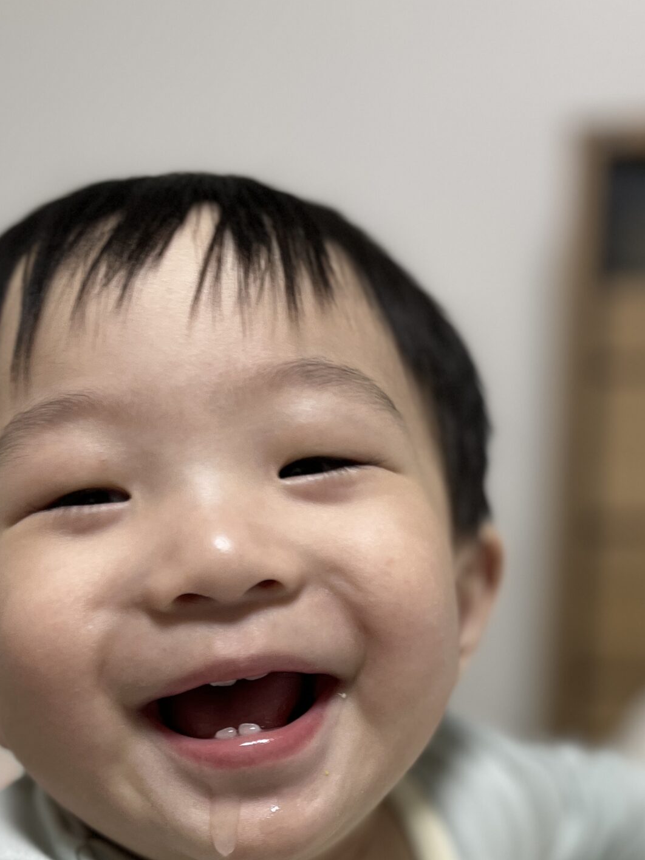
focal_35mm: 47
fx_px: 1168
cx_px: 335
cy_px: 763
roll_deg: +0.0
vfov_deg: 37.9
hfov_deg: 30.9
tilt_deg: -13.4
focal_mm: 5.1
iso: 80
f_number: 1.6
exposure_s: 1/60
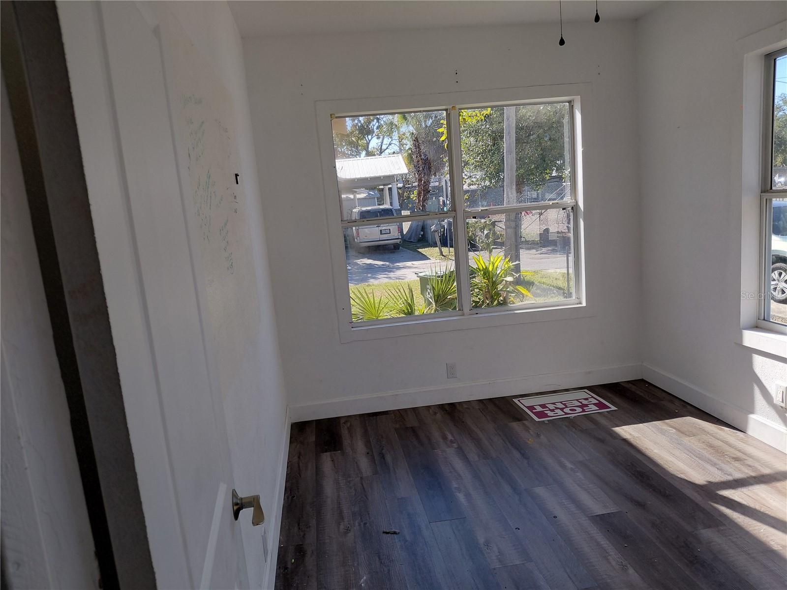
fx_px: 568
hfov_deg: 69.4
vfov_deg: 54.9
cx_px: 394
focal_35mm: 25
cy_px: 295
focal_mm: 4.69
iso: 50
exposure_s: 1/612
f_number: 1.8
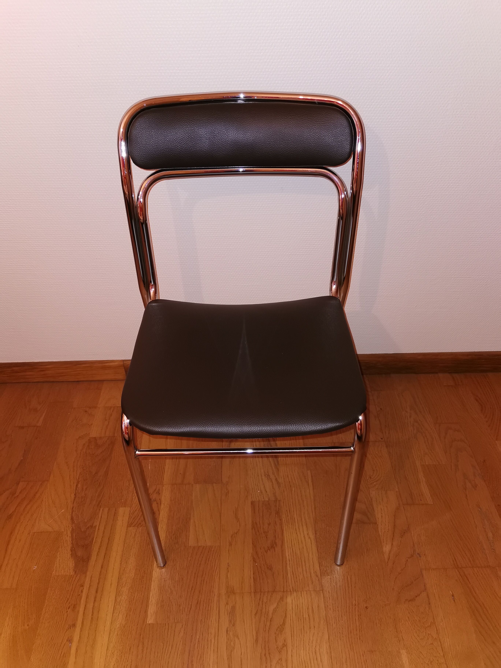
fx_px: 521
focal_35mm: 27
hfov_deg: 51.4
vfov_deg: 65.3
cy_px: 334
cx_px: 250
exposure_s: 1/50
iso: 250
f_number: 1.6
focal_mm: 5.56
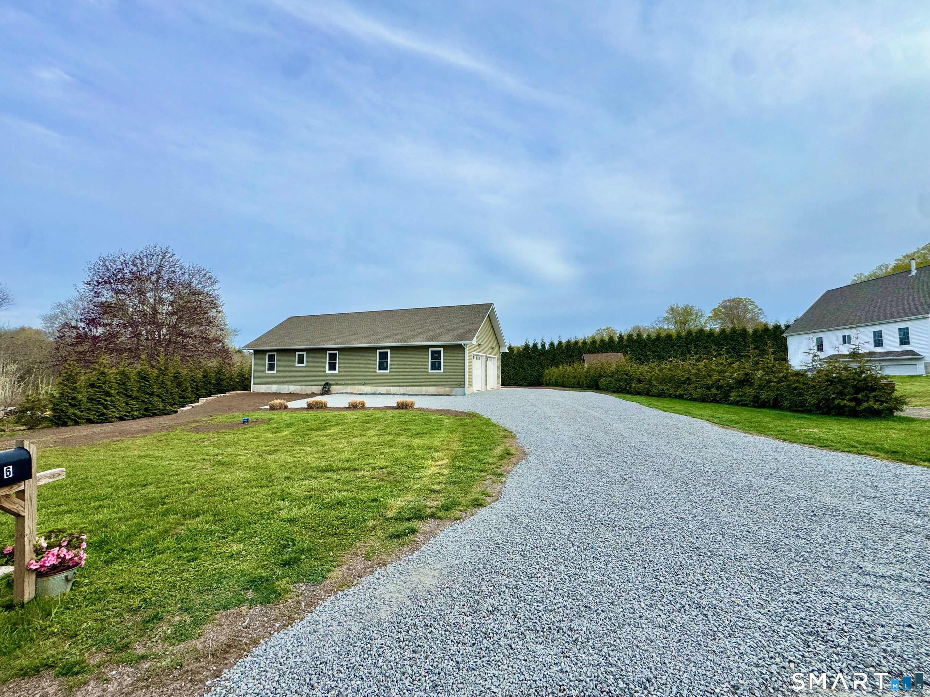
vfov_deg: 85.7
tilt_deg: +3.1
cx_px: 465
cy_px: 348
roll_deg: +0.4
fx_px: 376
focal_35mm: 14
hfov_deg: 102.1
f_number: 2.2
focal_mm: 2.22
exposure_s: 1/1006
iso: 50
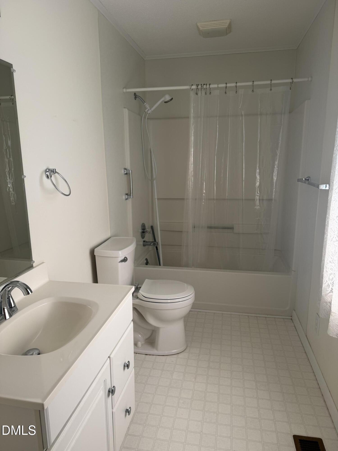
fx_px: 312
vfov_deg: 71.6
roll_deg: +0.1
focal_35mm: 24
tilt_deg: -12.0
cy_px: 226
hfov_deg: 56.8
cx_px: 169
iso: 64
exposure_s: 1/121
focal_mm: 6.76
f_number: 1.78
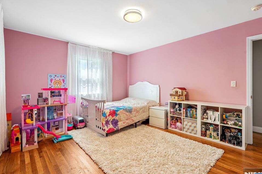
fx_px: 124
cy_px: 88
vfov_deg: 70.4
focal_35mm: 17
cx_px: 132
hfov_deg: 93.3
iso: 400
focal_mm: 16
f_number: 8
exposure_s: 1/25
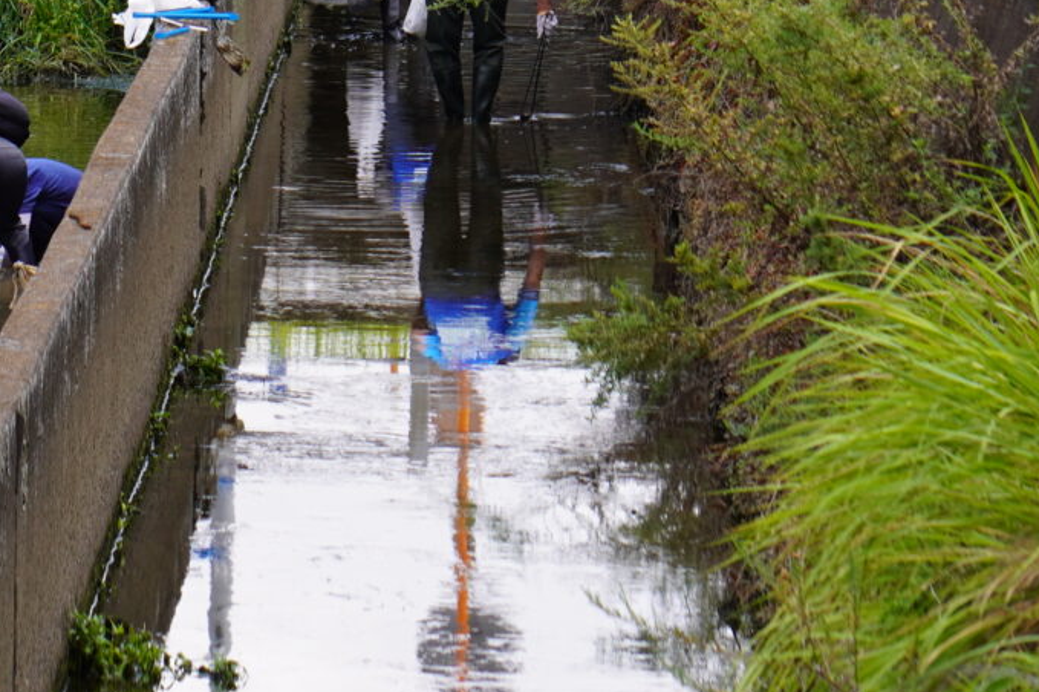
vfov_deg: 4.2
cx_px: -112
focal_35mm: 327
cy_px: -275
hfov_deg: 6.3
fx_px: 9433
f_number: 6.3
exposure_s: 1/160
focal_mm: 74
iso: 100
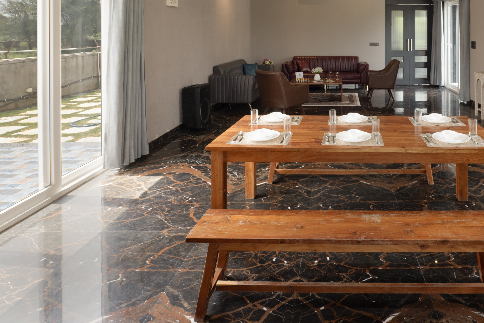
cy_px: 36
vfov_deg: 46.6
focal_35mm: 25
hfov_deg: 68.4
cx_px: 342
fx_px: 336
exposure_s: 1/160
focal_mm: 14
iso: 100
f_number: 10
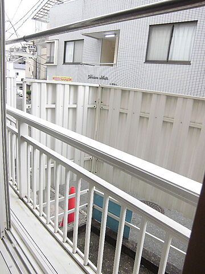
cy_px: 137
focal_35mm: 26
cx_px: 102
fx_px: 205
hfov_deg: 53.1
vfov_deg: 67.3
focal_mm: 4.7
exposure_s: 1/80
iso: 100
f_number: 2.8
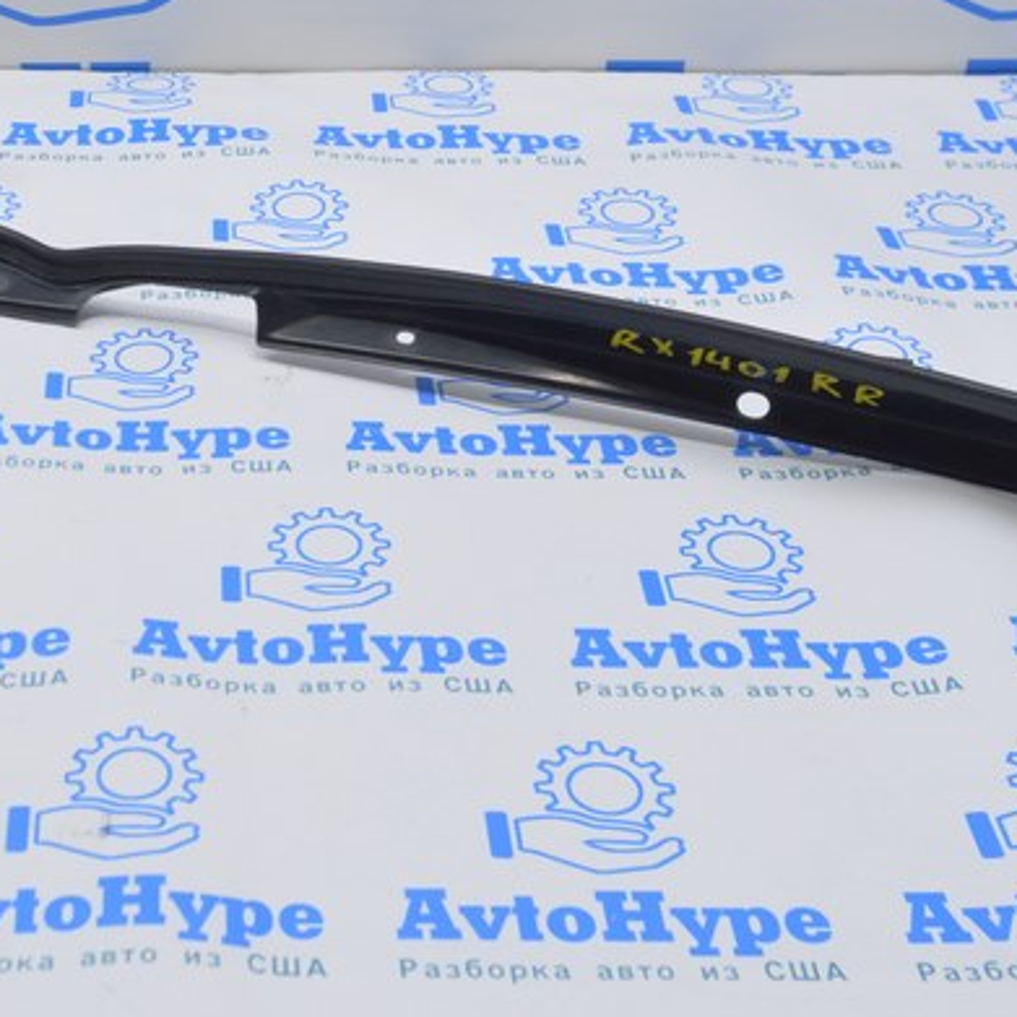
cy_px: 243
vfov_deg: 24.3
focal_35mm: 70
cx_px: 55
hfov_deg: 23.8
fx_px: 2330
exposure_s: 1/20
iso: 400
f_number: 5.6
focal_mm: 21
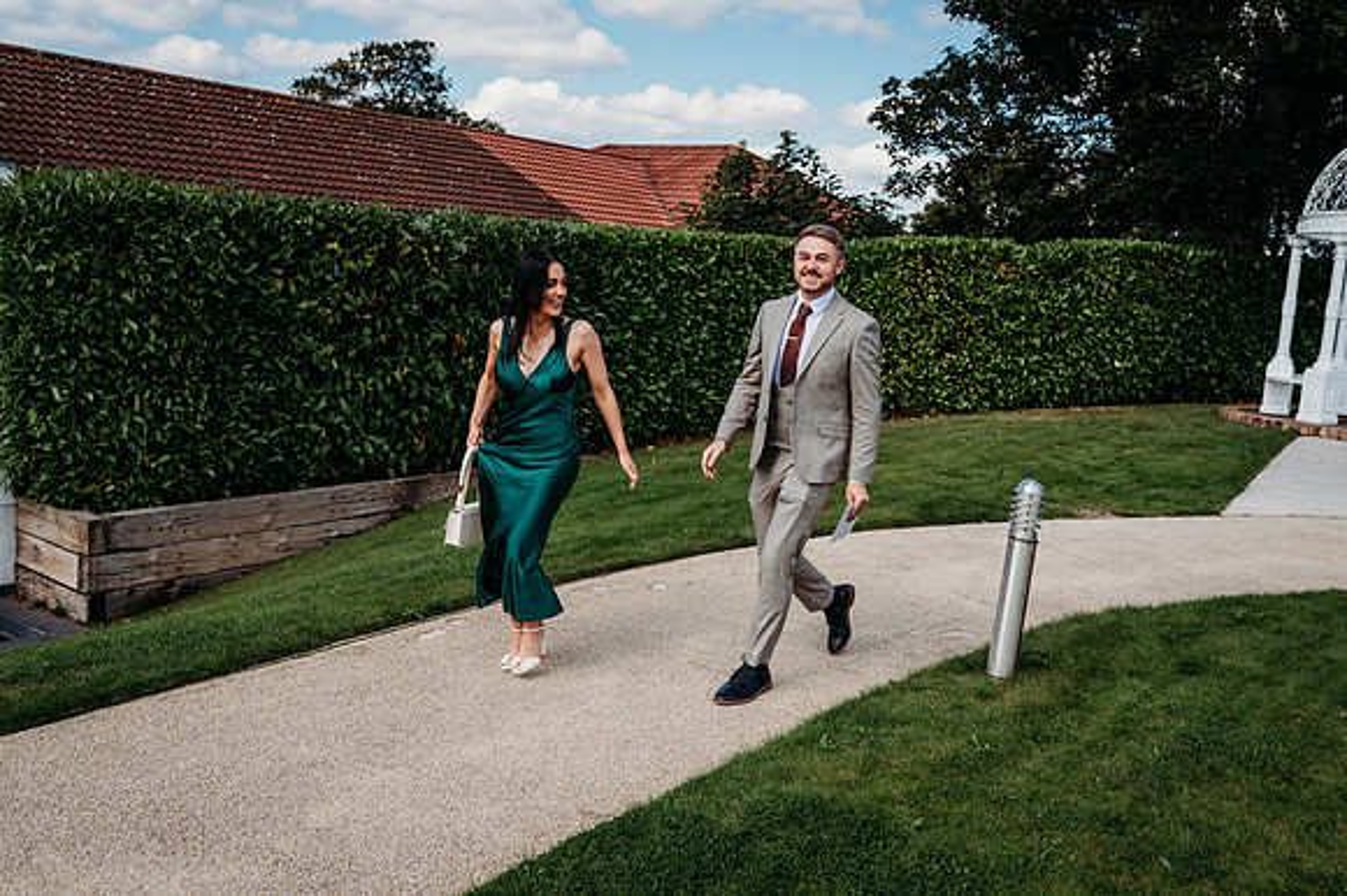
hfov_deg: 54.5
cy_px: 448
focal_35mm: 35
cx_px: 674
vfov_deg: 37.8
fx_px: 1309
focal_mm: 35
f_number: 3.5
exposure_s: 1/2500
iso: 400
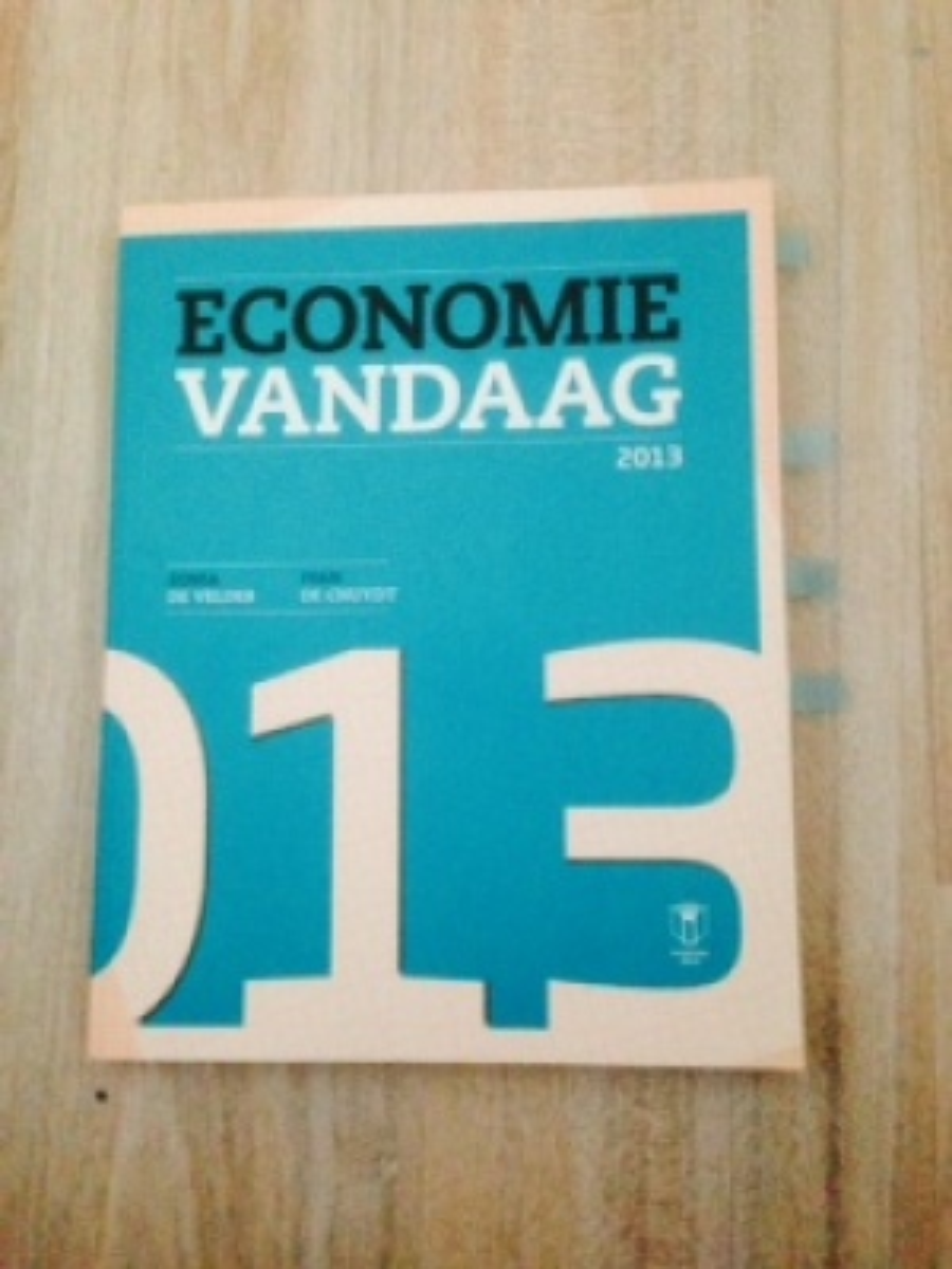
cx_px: 476
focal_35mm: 33
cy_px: 634
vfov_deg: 55.4
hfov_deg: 42.9
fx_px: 1210
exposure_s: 1/15
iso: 500
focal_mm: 4.12
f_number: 2.4
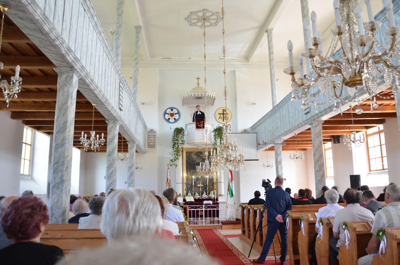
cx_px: 200
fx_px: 299
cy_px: 132
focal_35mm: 27
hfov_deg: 67.5
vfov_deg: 47.7
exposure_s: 1/100
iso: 400
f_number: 3.5
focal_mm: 18
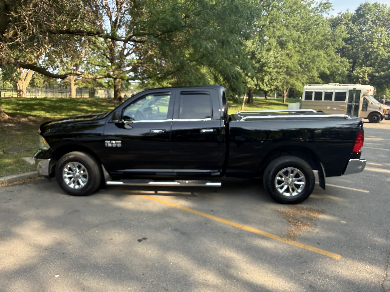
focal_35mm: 24
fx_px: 270
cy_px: 146
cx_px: 195
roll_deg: -0.6
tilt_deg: -10.7
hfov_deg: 71.6
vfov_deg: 56.8
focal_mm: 2.22
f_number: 2.2
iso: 40
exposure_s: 1/196
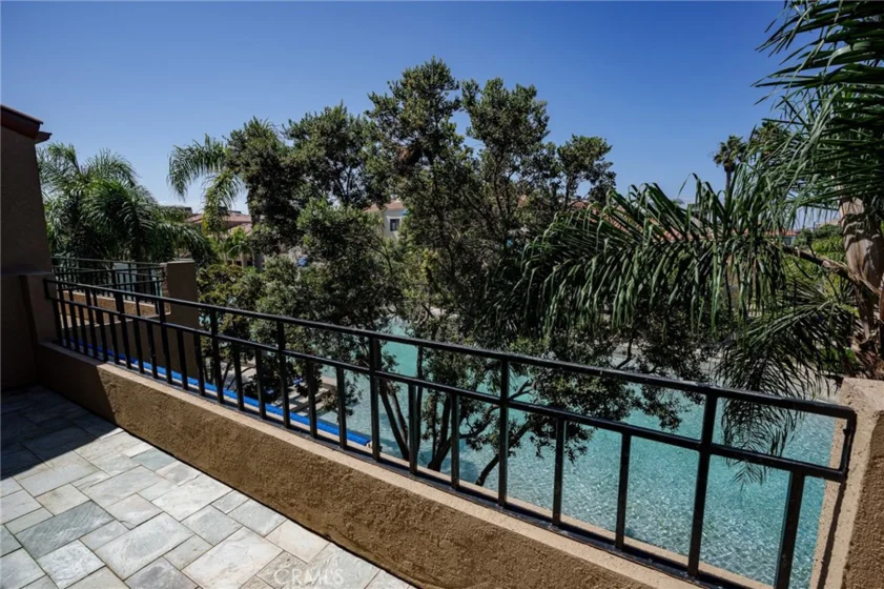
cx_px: 442
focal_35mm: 16
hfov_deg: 96.8
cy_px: 294
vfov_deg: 73.7
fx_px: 393
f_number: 11
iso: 100
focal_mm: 16
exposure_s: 1/125
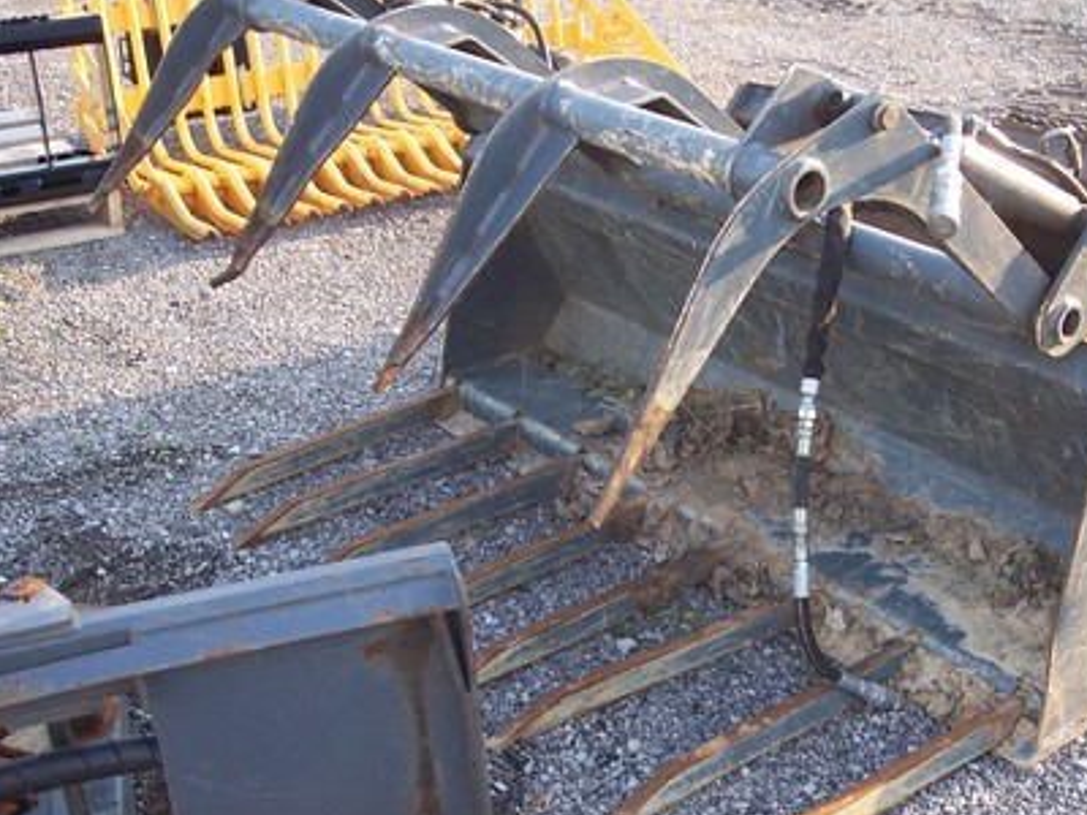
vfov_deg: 27.5
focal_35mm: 53
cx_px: 734
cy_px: 421
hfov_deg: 35.8
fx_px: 1664
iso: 100
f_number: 3.4
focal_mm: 8
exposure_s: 1/90
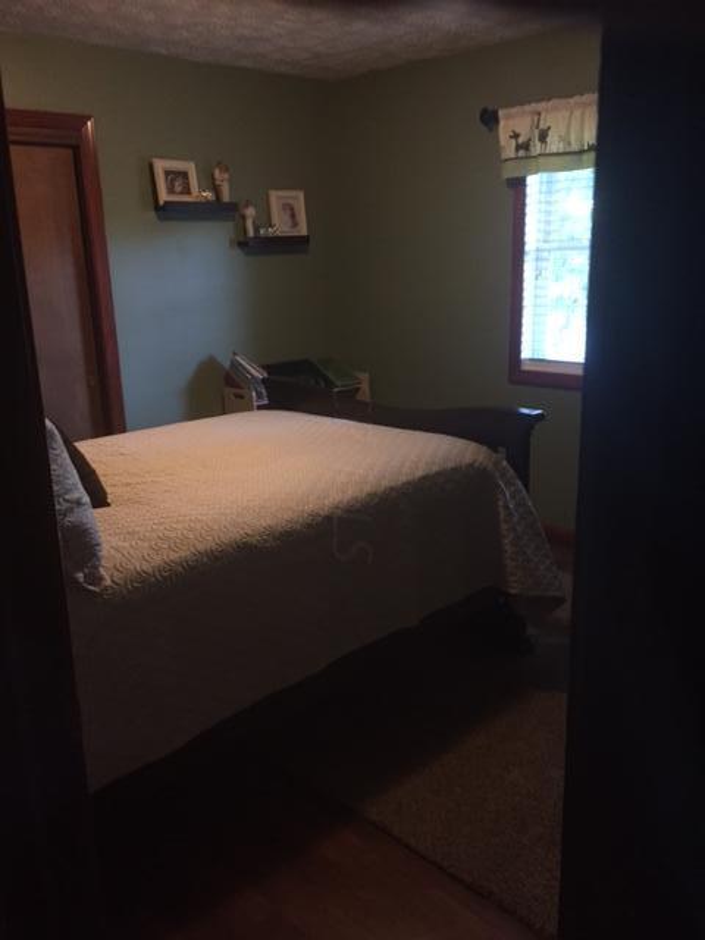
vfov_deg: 61.7
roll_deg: +1.8
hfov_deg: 48.2
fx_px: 787
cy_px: 470
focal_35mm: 29
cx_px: 352
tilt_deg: -14.5
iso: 250
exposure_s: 1/15
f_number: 2.2
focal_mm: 4.15
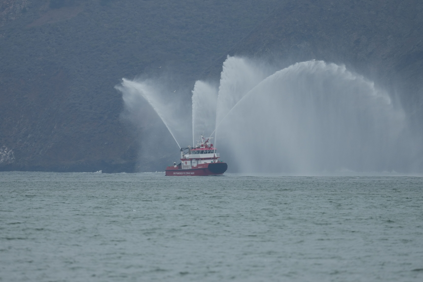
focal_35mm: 777
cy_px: 129
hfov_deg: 2.7
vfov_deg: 1.8
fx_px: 9129
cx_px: 201
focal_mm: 400
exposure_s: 1/1250
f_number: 4.5
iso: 320
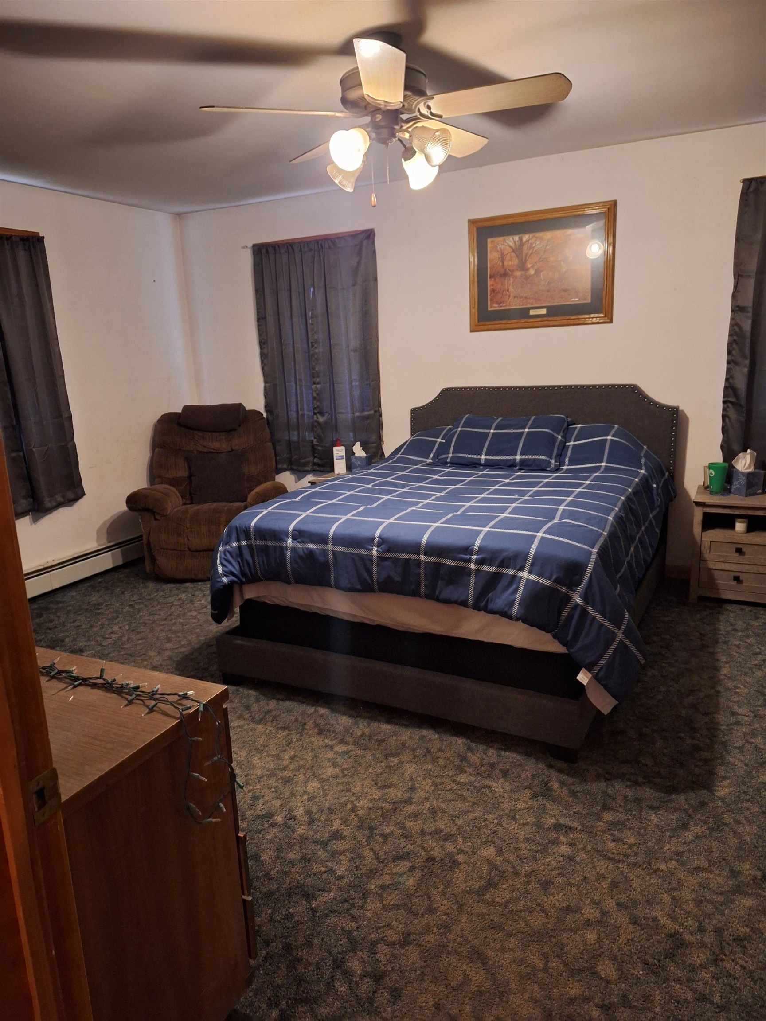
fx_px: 679
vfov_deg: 73.9
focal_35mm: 23
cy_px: 510
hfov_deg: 58.9
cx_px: 383
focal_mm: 5.54
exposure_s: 1/20
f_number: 1.8
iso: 640
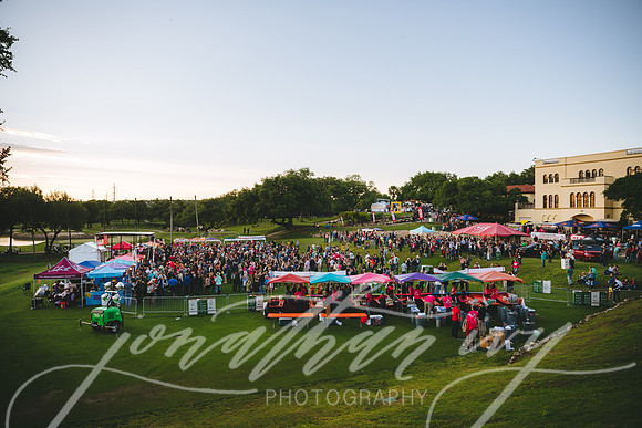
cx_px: 321
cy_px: 214
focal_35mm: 24
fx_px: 428
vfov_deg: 53.2
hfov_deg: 73.7
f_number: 3.5
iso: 90
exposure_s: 1/160
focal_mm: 24
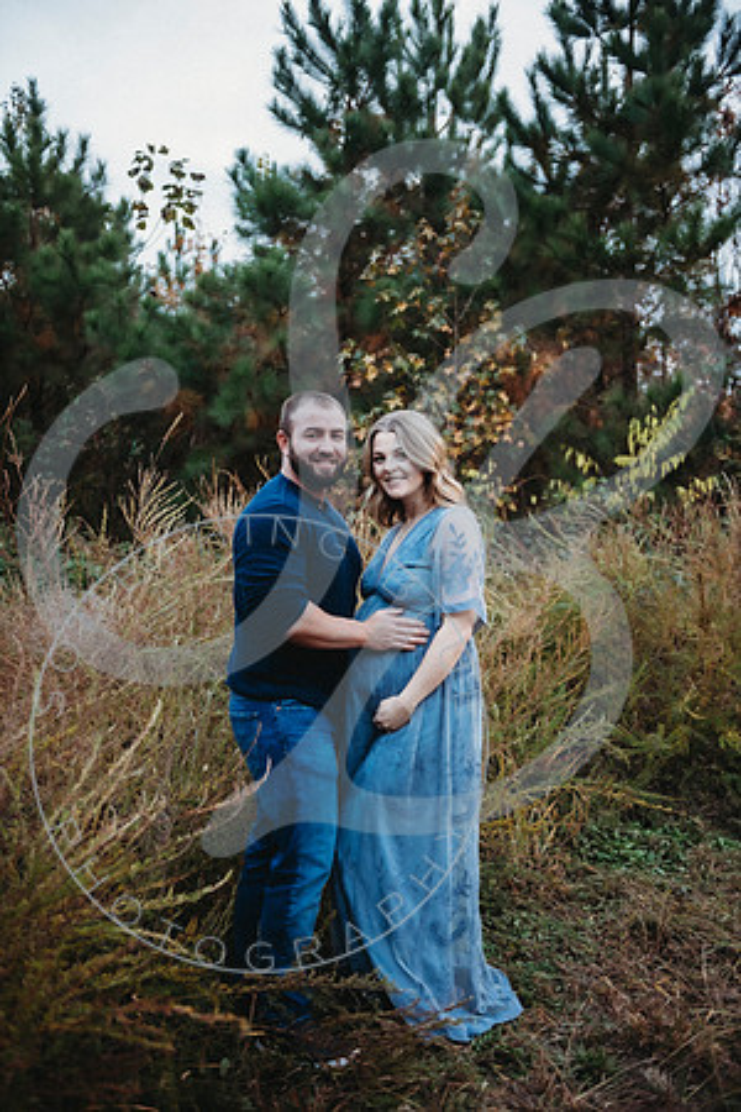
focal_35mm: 38
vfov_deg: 50.7
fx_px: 1173
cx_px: 370
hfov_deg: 35.1
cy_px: 556
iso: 400
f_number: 2.8
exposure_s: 1/250
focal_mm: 38
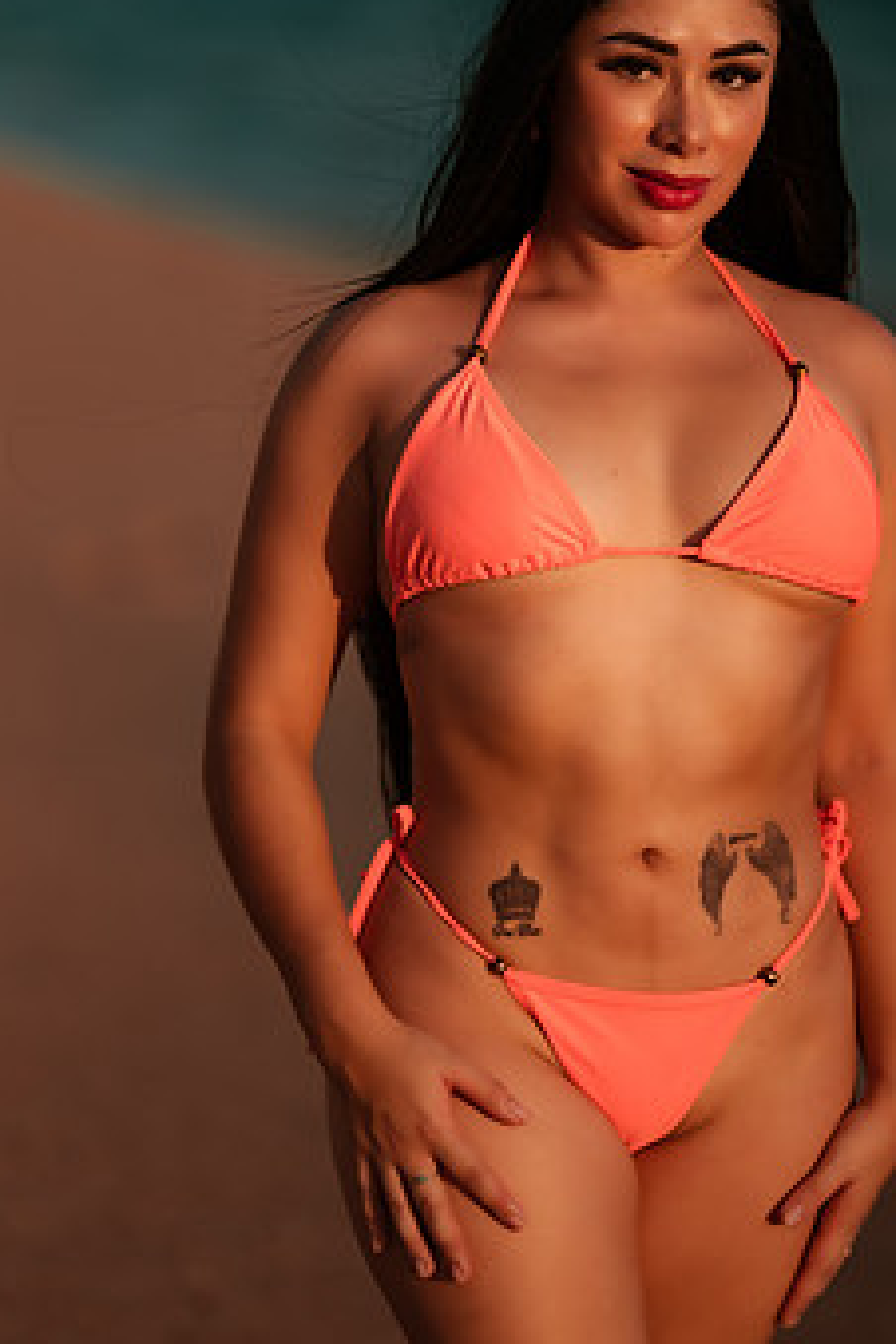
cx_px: 515
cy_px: 531
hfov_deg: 7.7
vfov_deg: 11.5
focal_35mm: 179
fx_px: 6682
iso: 100
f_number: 1.8
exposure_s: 1/6400
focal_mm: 135
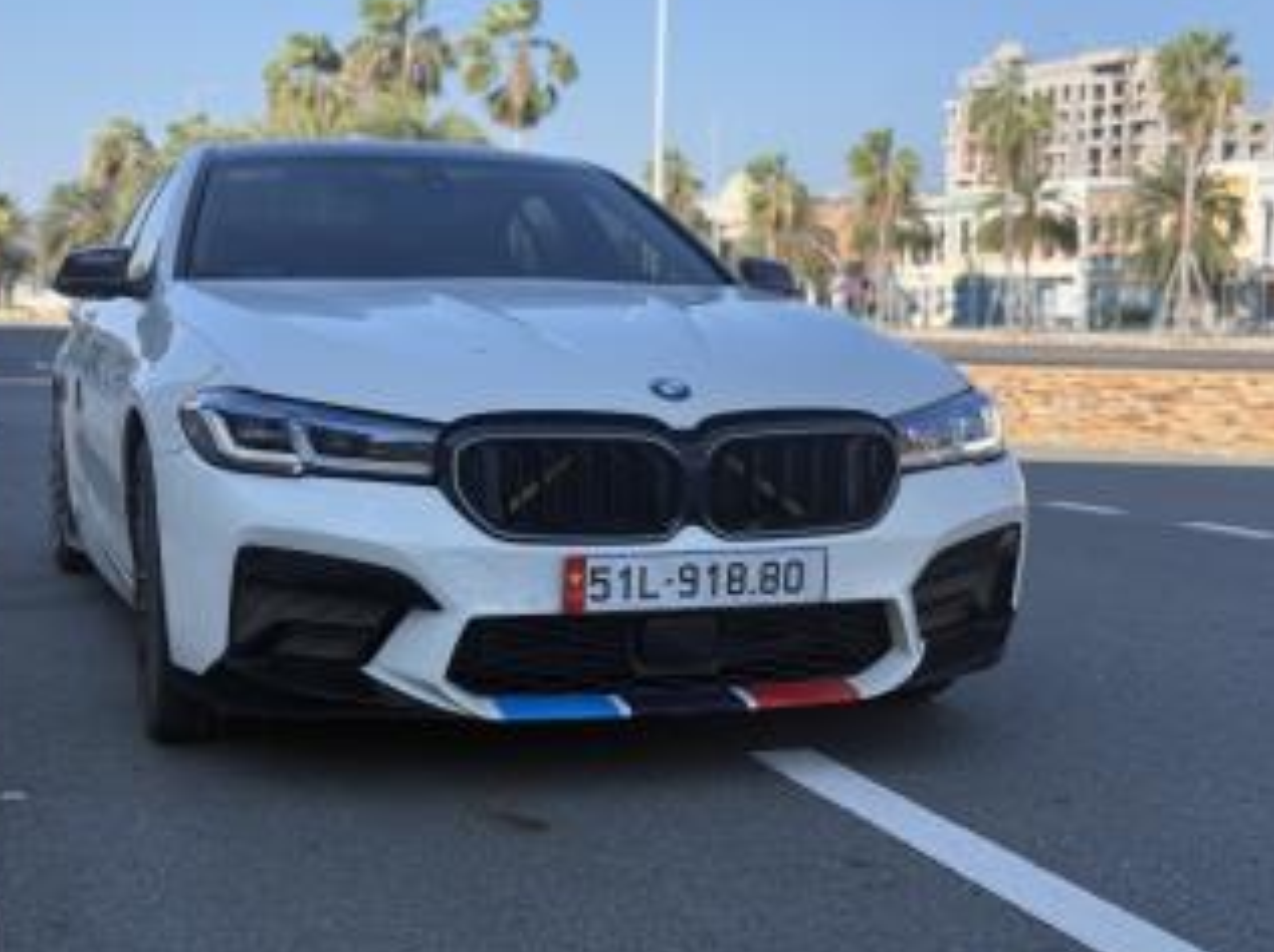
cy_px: 462
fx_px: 1948
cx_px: 579
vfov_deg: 27.5
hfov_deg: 36.2
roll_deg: -0.5
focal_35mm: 53
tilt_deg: -5.1
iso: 64
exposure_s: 1/2088
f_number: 1.78
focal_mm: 6.76
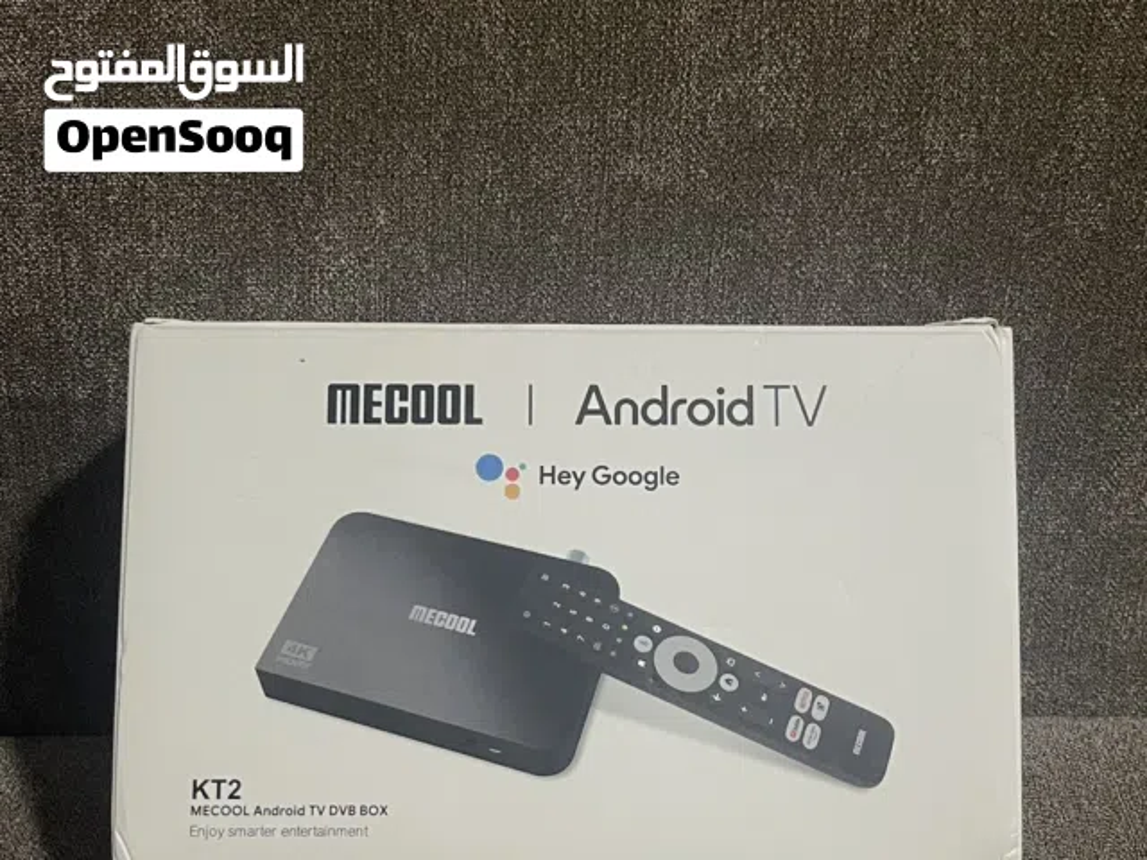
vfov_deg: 54.9
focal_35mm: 25
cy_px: 430
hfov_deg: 69.4
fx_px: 828
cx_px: 574
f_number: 1.6
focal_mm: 5.1
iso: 400
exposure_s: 1/60
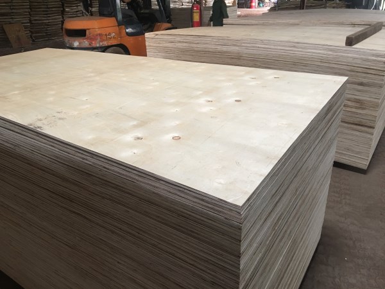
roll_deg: +2.5
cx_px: 192
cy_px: 144
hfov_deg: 61.7
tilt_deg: -23.5
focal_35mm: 29
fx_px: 323
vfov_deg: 48.2
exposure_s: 1/17
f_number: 2.2
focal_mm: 4.15
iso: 50
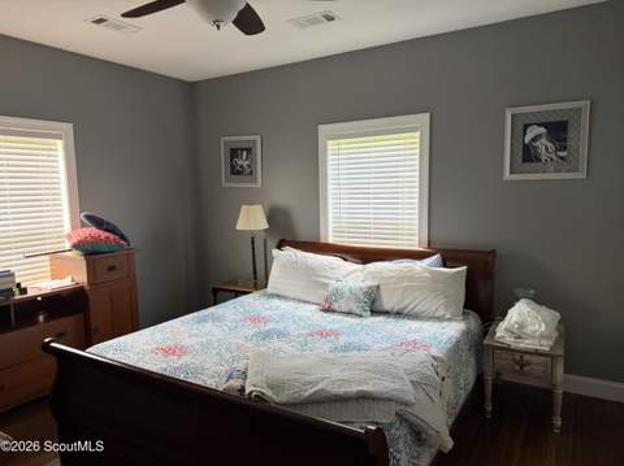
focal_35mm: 24
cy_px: 233
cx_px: 312
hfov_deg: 71.7
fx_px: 432
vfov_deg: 56.7
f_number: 1.78
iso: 500
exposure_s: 1/60
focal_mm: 6.76
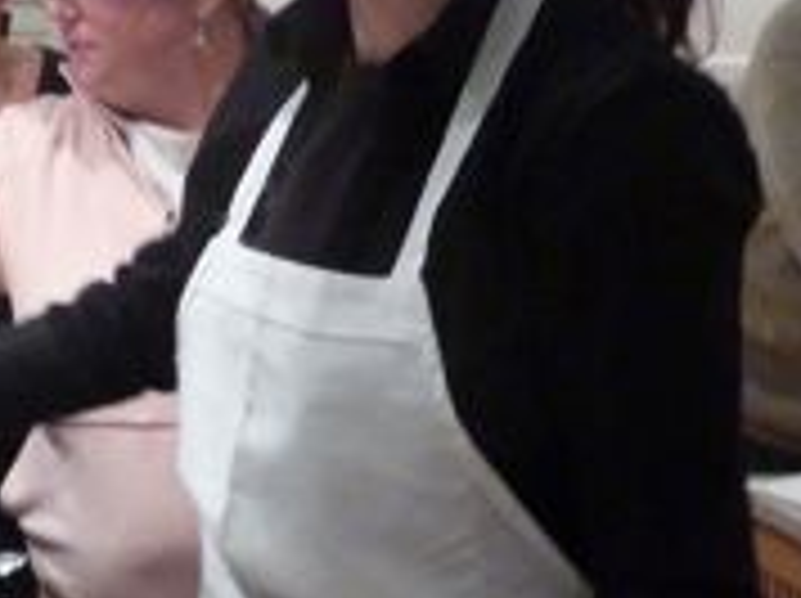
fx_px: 2080
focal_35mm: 90
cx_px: -90
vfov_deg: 16.4
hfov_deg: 20.7
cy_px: 319
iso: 400
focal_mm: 4.1
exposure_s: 1/25
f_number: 3.3
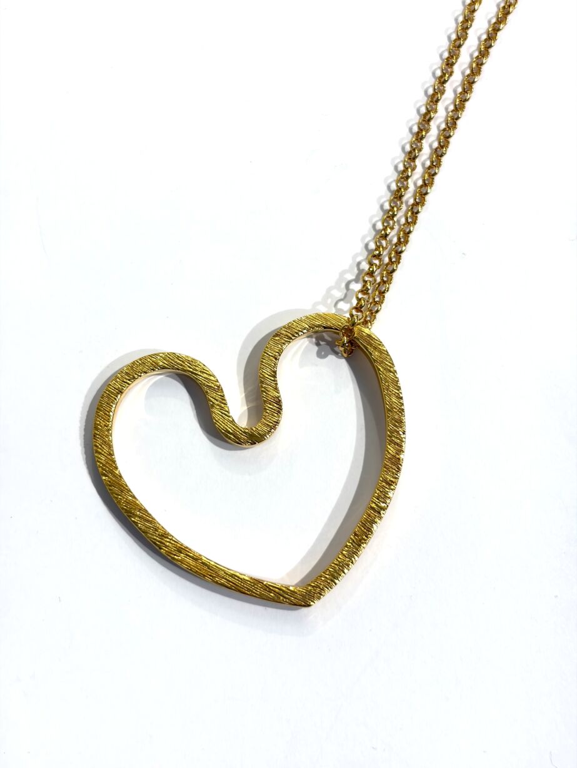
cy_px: 384
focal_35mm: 52
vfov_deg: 36.8
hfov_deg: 28.0
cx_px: 288
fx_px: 1155
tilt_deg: -77.0
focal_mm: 5.96
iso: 40
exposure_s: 1/50
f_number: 1.6
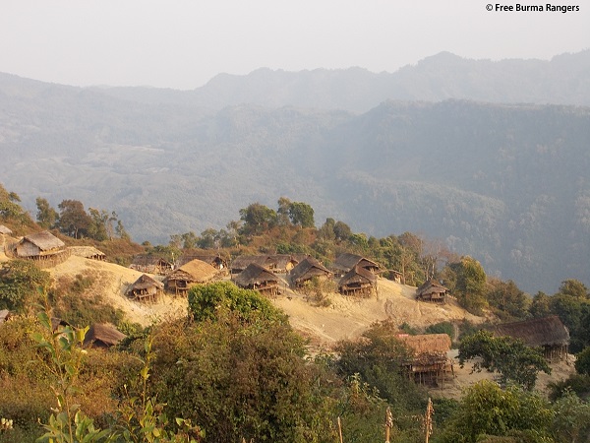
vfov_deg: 25.2
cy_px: 222
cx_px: 295
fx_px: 989
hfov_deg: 33.2
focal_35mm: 58
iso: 80
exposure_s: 1/125
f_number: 4.9
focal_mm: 10.3
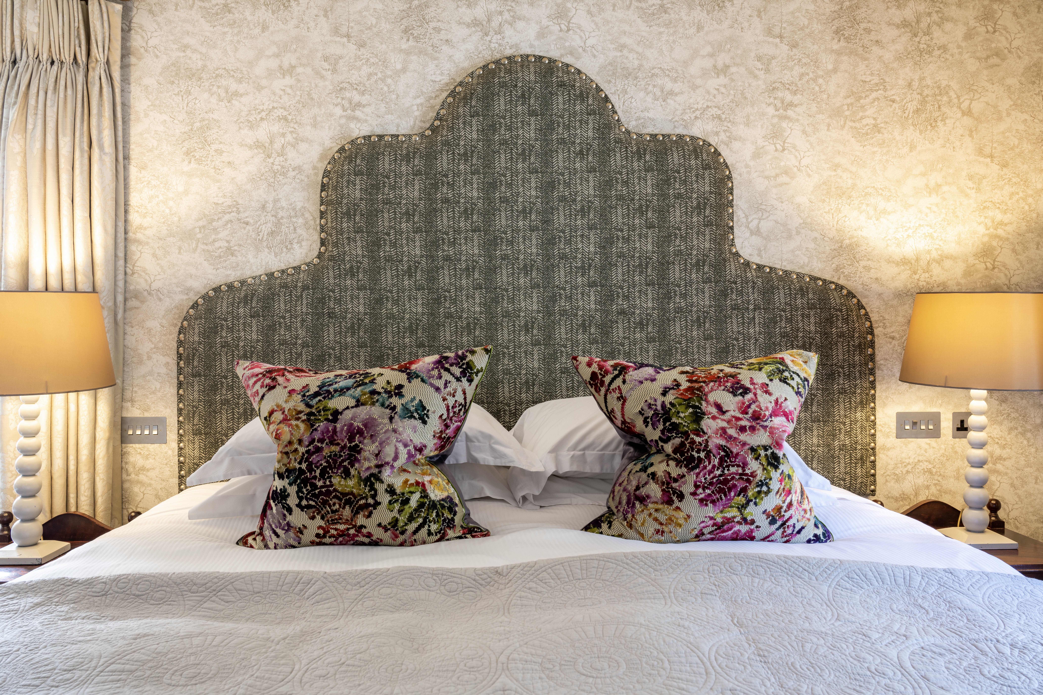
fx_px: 826
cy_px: 348
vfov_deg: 45.7
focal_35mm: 28
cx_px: 522
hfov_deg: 64.6
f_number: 10
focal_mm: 28.5
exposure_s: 1.6
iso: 80
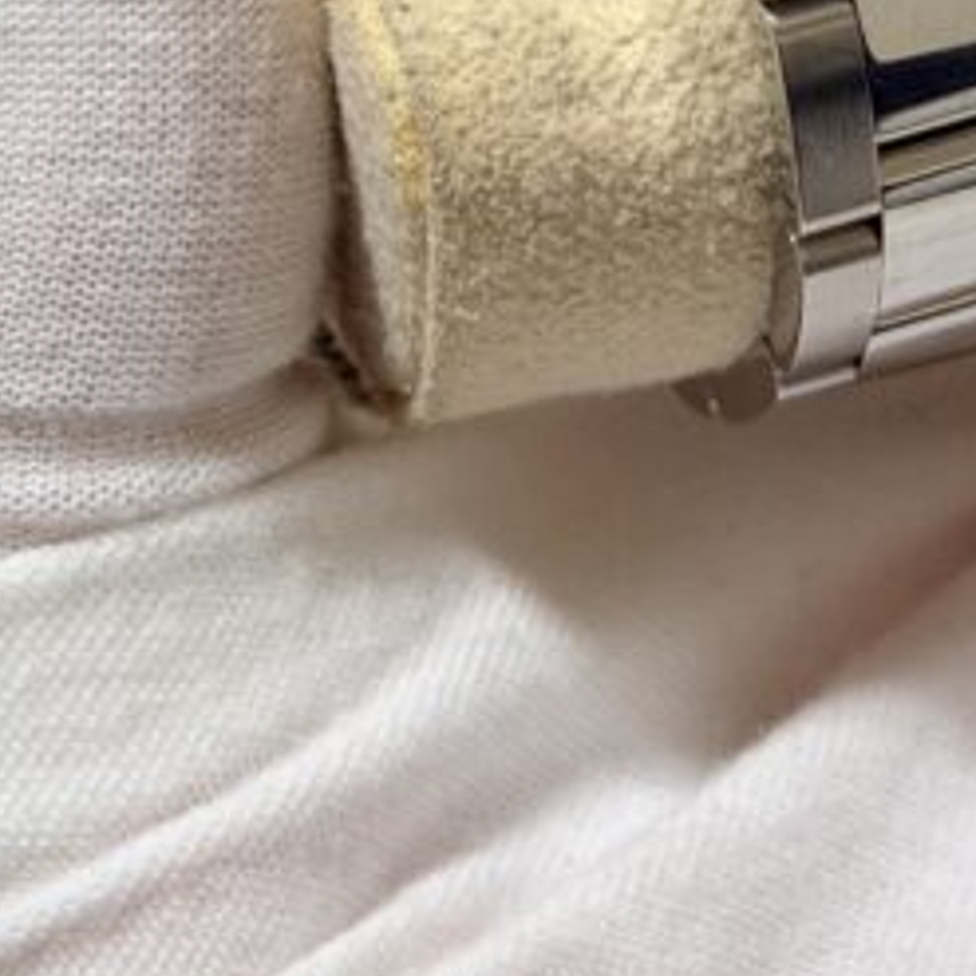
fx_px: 5614
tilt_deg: -62.7
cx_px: 759
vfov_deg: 9.6
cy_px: -486
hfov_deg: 9.9
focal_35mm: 176
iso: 250
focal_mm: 6.76
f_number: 1.78
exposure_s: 1/60
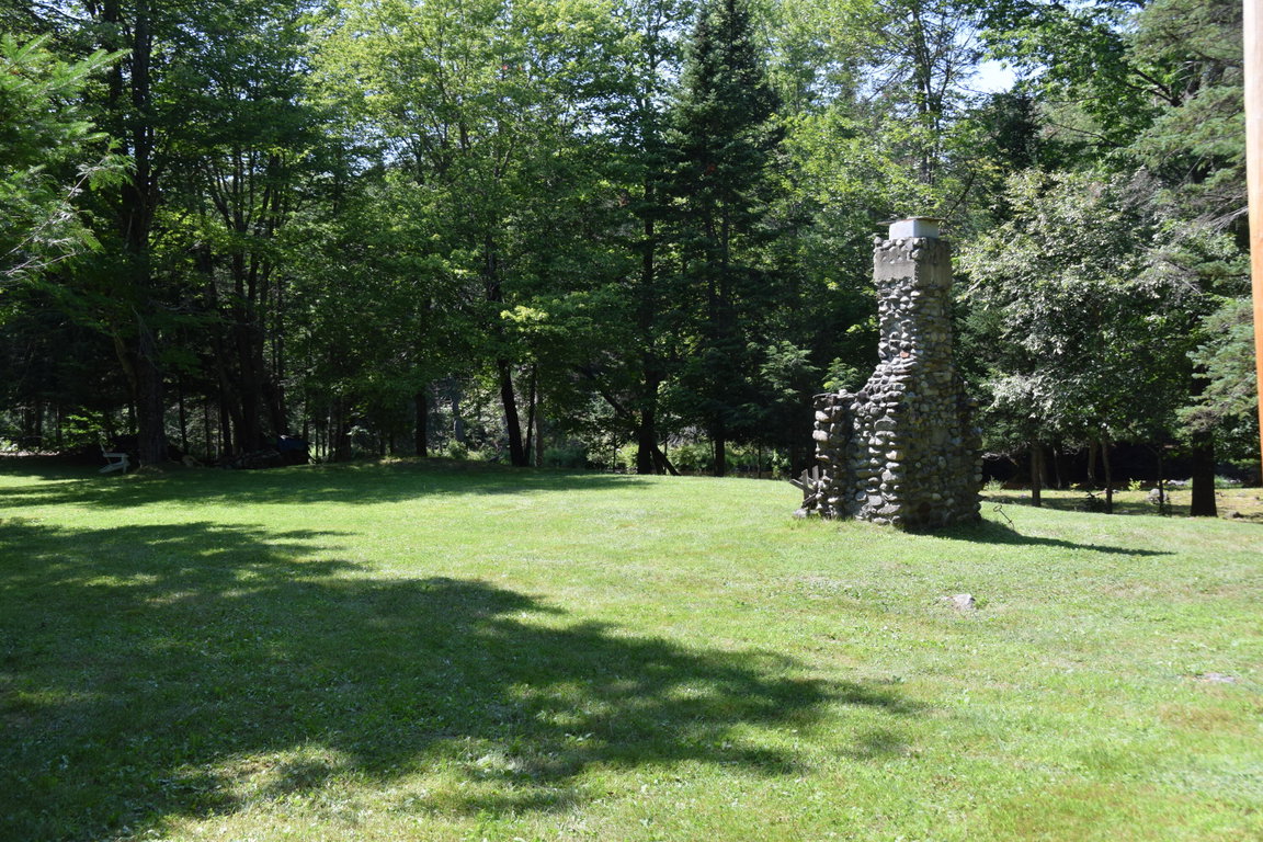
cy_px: 421
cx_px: 632
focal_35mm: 36
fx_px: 1263
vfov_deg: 36.9
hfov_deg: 53.1
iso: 250
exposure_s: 1/250
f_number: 8
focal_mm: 24
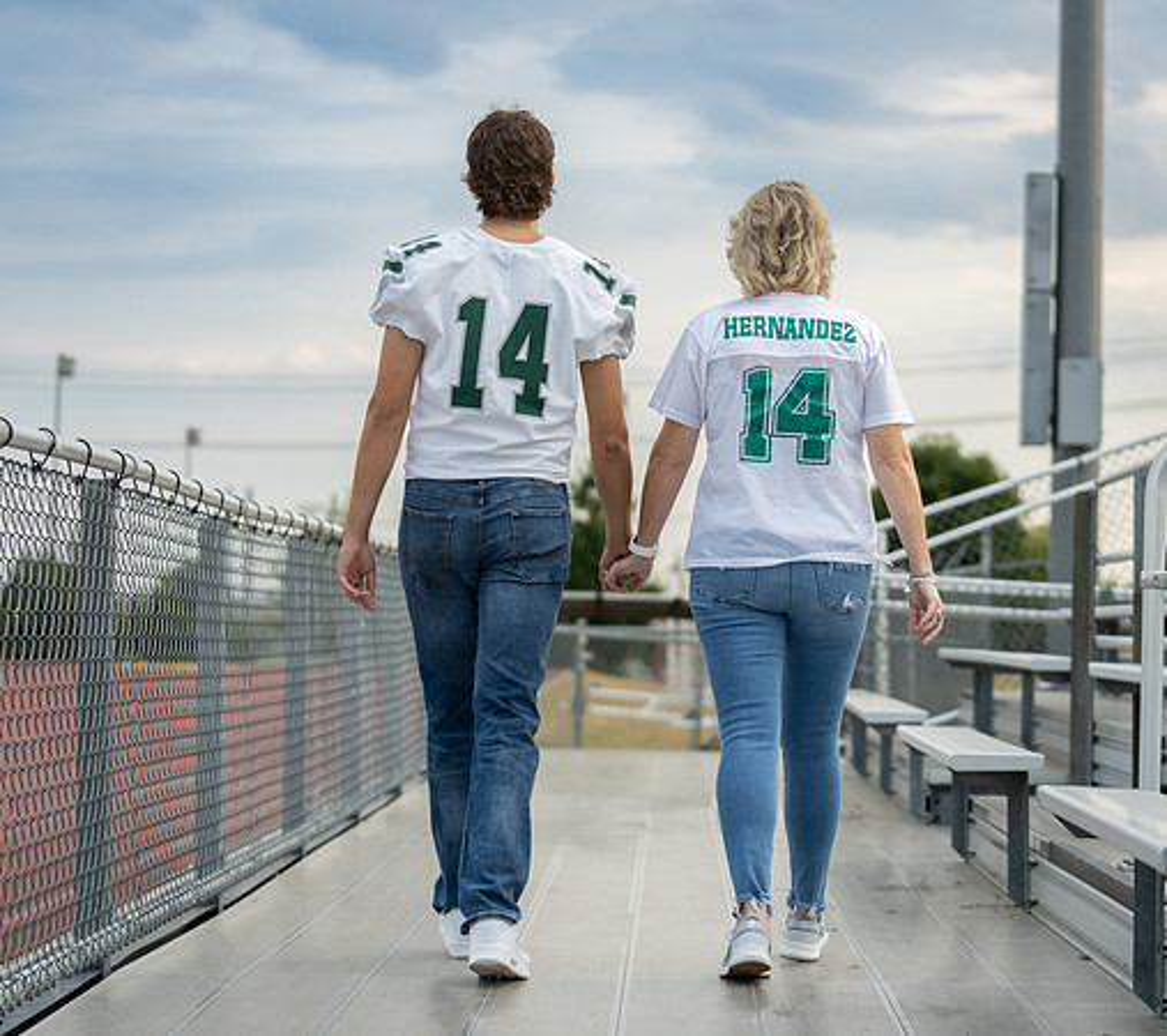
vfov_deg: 18.9
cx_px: 653
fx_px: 3113
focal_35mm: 86
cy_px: 534
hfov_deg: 21.2
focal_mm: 70
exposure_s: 1/1250
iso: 320
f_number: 2.8
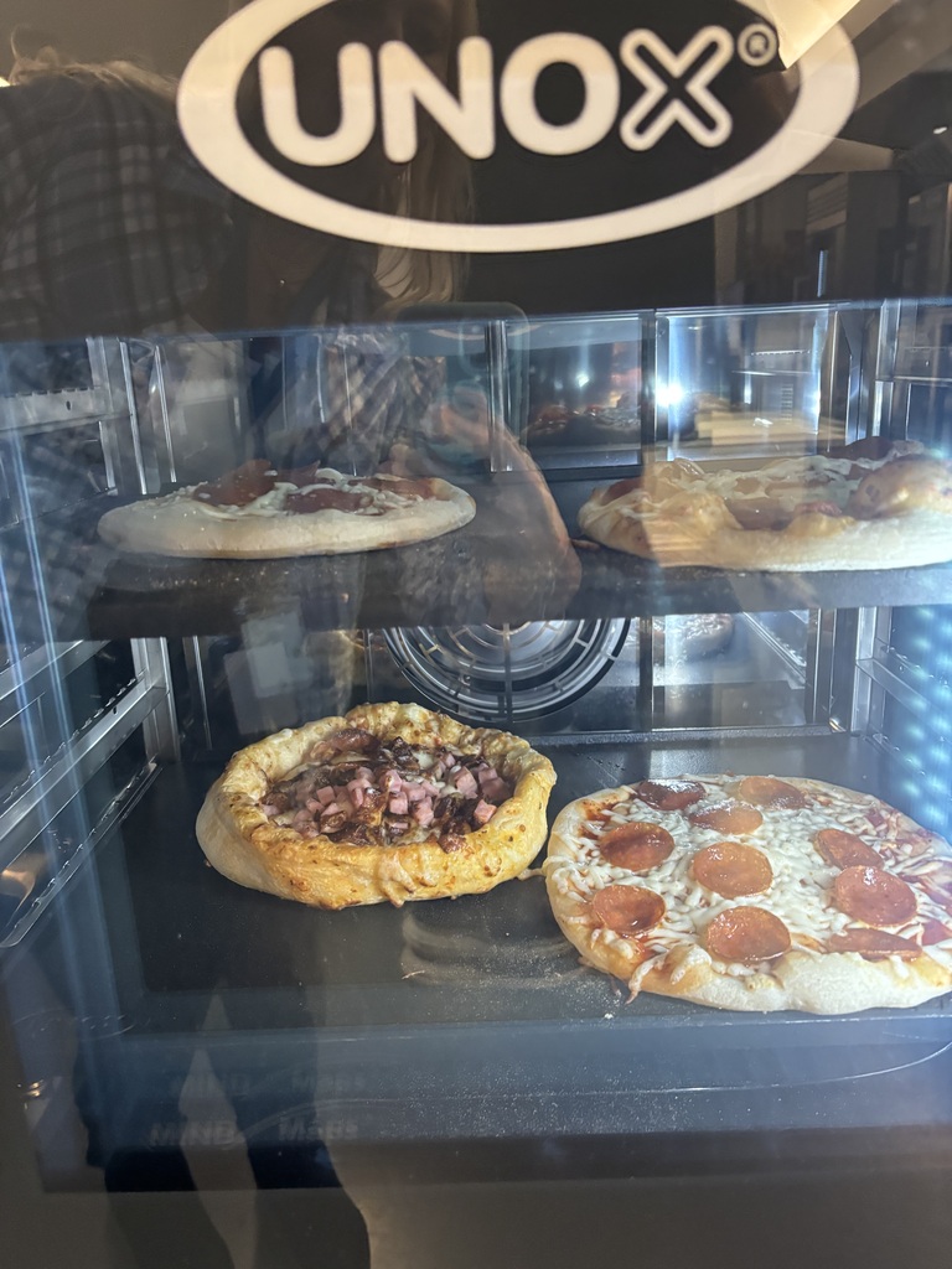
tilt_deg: -17.2
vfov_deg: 67.3
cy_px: 634
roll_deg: +2.5
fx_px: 953
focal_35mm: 26
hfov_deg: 53.1
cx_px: 476
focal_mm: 5.96
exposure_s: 1/60
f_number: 1.6
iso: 400
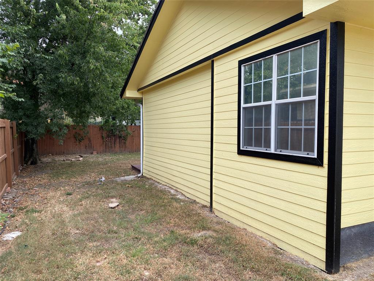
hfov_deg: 67.3
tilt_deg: -3.2
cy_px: 140
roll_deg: +0.1
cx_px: 187
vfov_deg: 53.1
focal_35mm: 26
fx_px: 281
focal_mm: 4.25
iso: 32
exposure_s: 1/666
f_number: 1.8
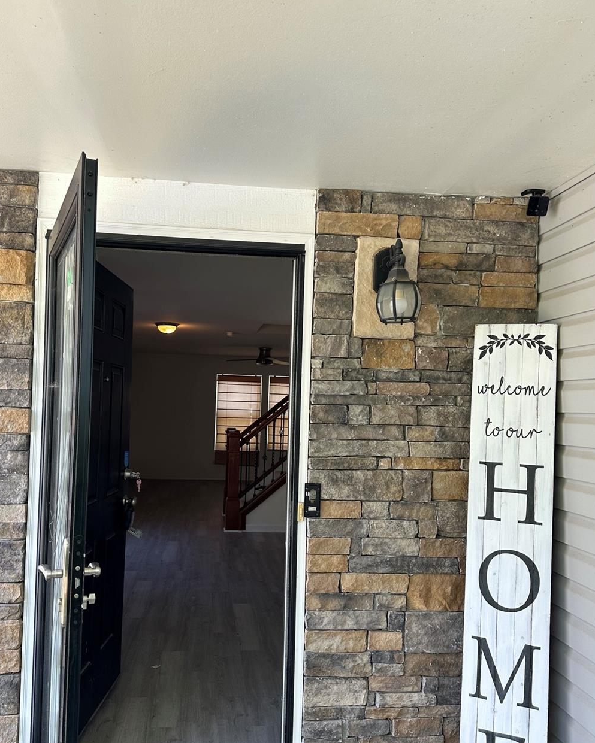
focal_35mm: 29
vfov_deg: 60.4
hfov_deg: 49.9
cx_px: 267
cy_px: 396
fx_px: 638
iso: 50
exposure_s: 1/125
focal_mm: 6.86
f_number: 1.78
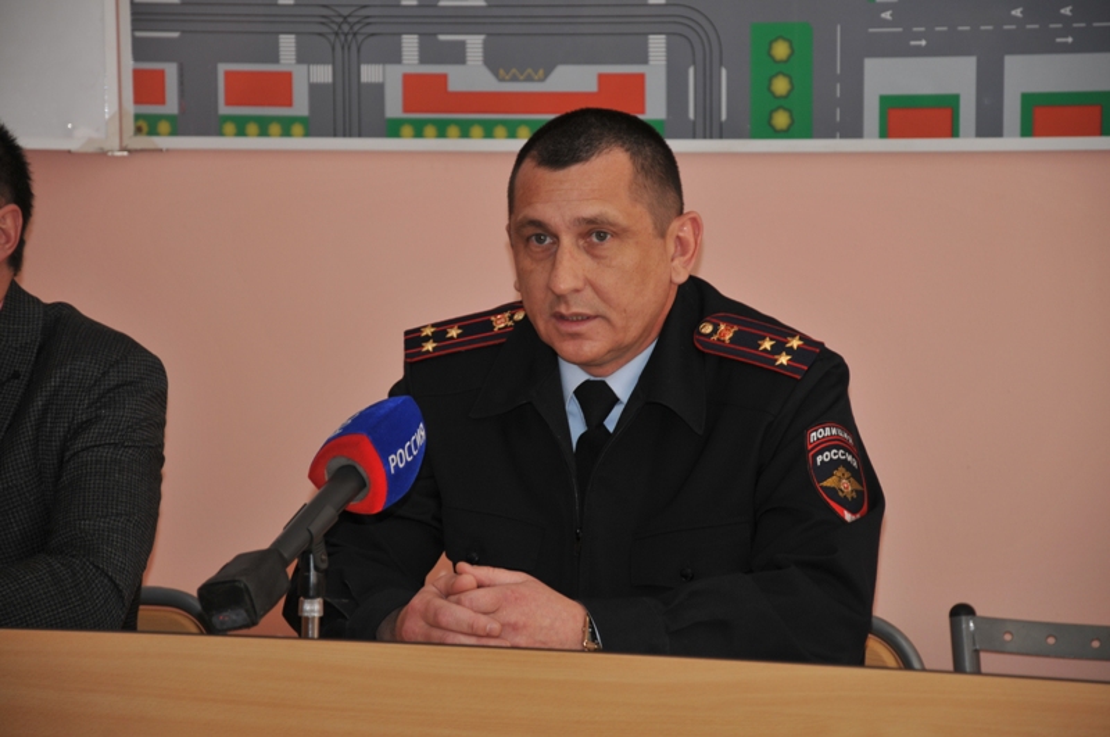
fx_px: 4849
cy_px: 368
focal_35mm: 158
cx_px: 555
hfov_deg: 13.1
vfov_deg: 8.7
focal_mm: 105
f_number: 5.6
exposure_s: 1/60
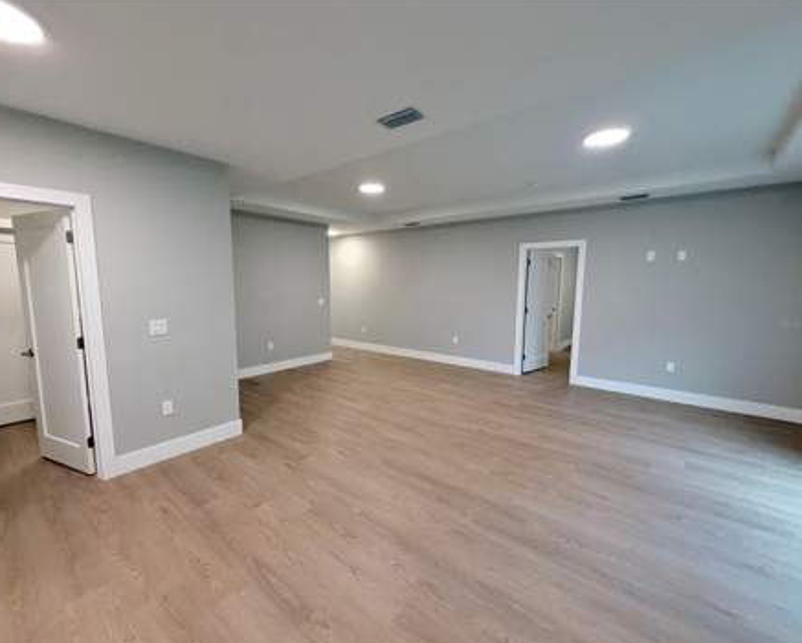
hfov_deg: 96.8
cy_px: 323
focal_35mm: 15
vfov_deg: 84.1
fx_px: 356
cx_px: 391
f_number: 2.2
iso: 320
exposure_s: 1/60
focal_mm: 2.22
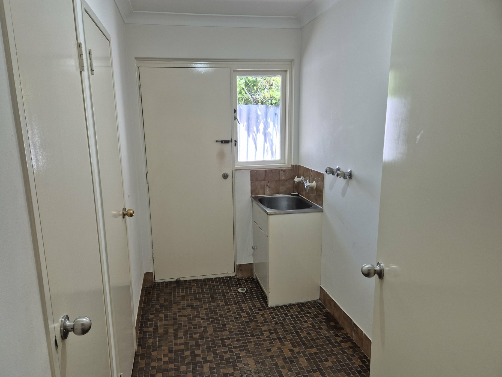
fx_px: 348
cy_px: 196
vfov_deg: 56.8
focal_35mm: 24
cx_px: 241
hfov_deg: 71.6
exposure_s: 1/100
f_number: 1.8
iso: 64
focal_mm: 5.4
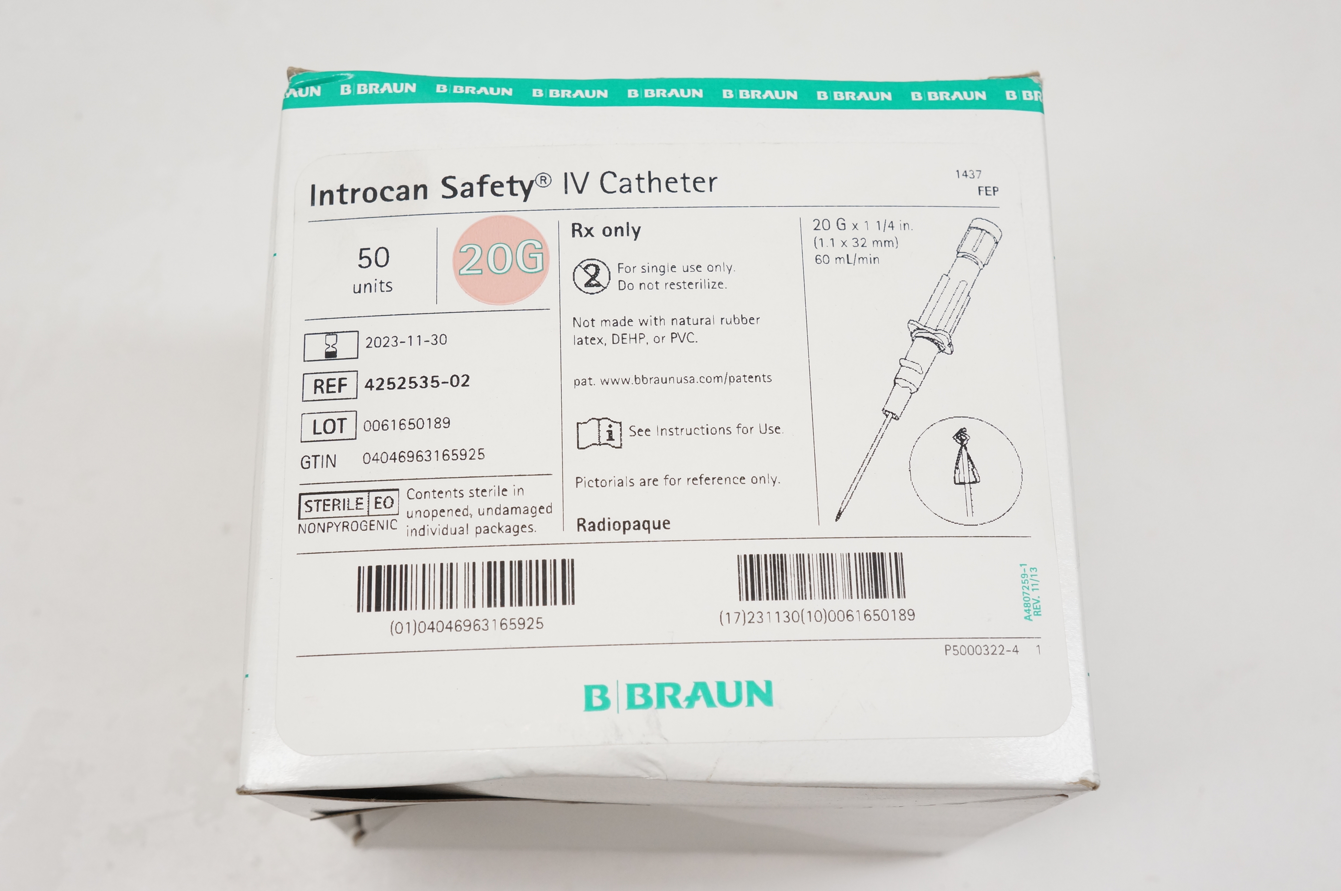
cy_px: 446
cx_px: 670
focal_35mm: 44
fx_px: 1619
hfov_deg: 45.0
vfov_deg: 30.8
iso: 800
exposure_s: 1/125
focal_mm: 29
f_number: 7.1
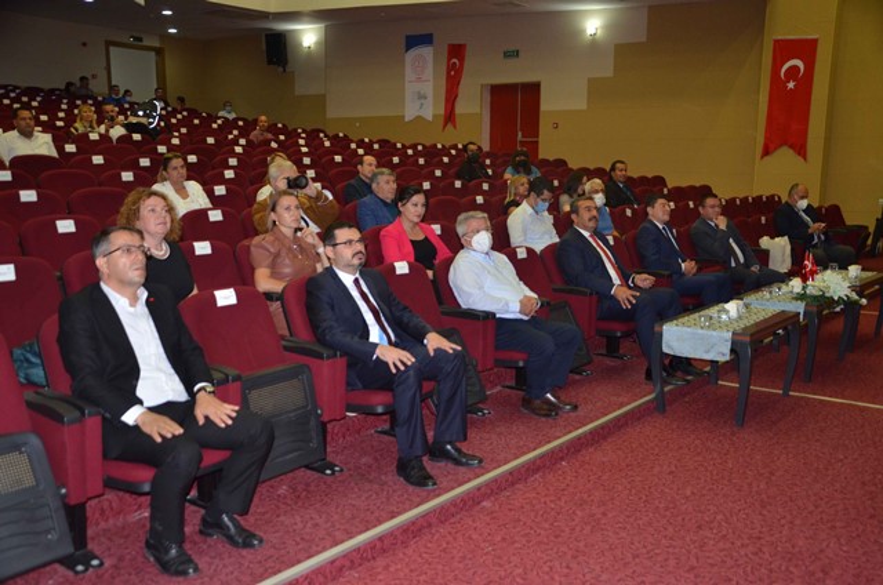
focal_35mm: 36
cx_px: 442
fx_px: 881
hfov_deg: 53.2
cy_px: 292
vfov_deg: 36.7
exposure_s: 1/60
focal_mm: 24
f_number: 3.8
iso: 800
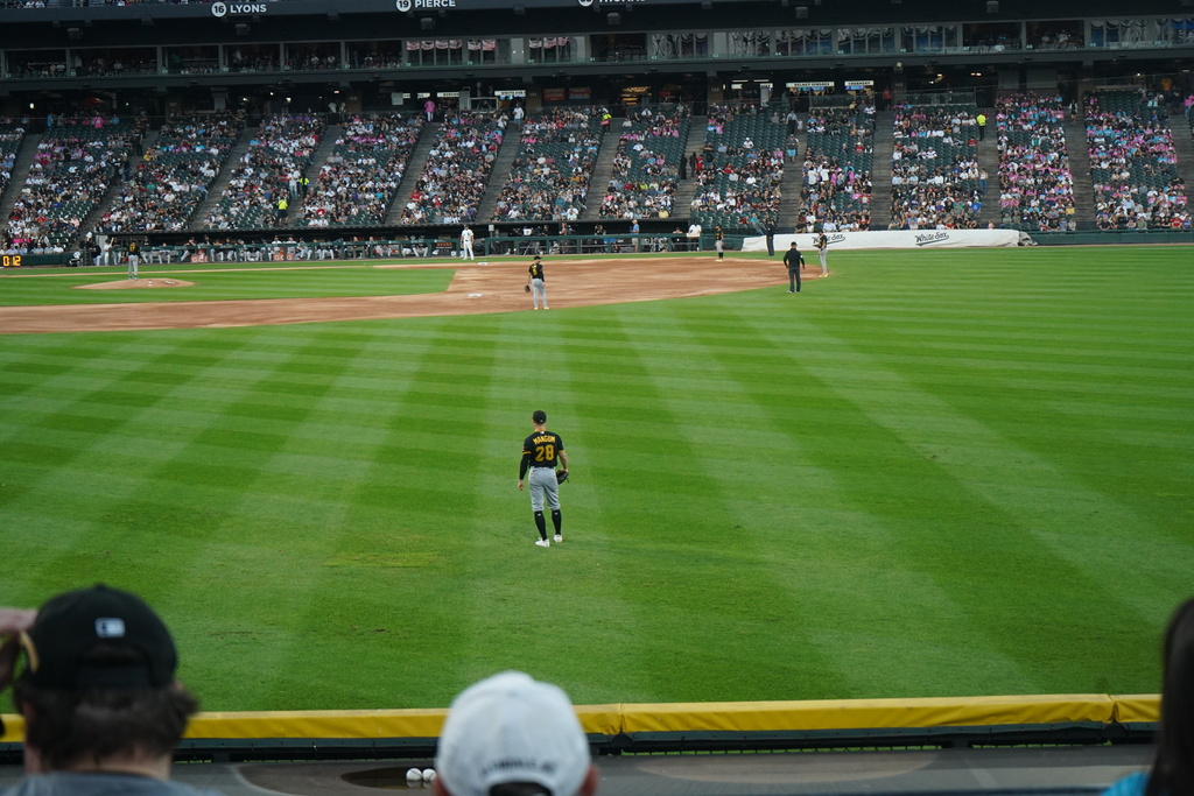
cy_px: 398
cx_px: 597
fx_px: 2322
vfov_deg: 19.5
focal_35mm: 70
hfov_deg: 28.8
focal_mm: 70
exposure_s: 1/800
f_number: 5.6
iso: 2500
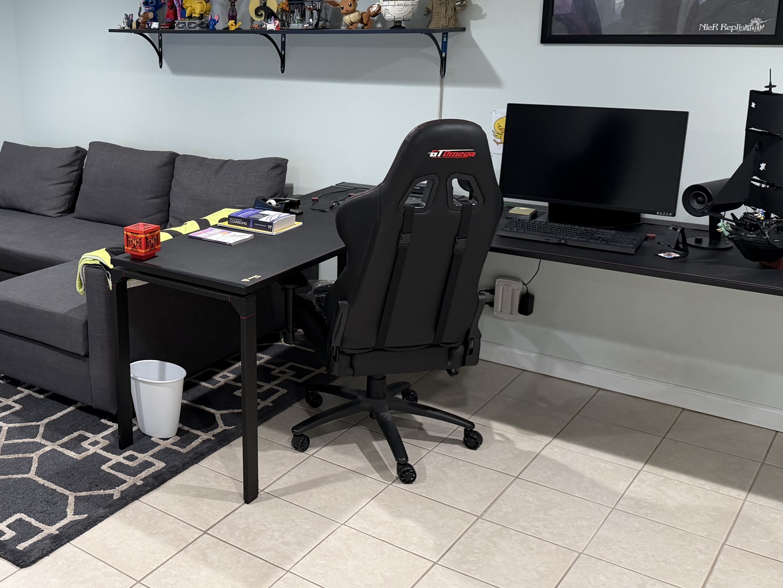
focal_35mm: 39
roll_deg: +2.1
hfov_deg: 45.6
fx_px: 882
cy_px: 224
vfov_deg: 36.6
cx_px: 164
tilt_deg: -13.8
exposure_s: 1/60
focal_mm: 6.76
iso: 250
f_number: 1.78
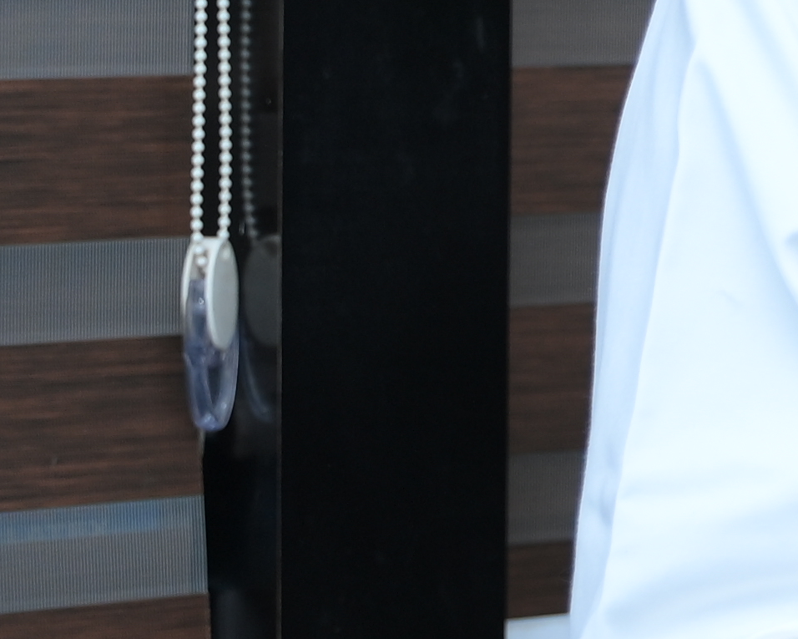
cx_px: 2289
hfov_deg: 8.8
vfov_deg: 8.4
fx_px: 4346
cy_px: -18
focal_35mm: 184
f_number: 2.8
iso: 250
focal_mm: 31
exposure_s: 1/160
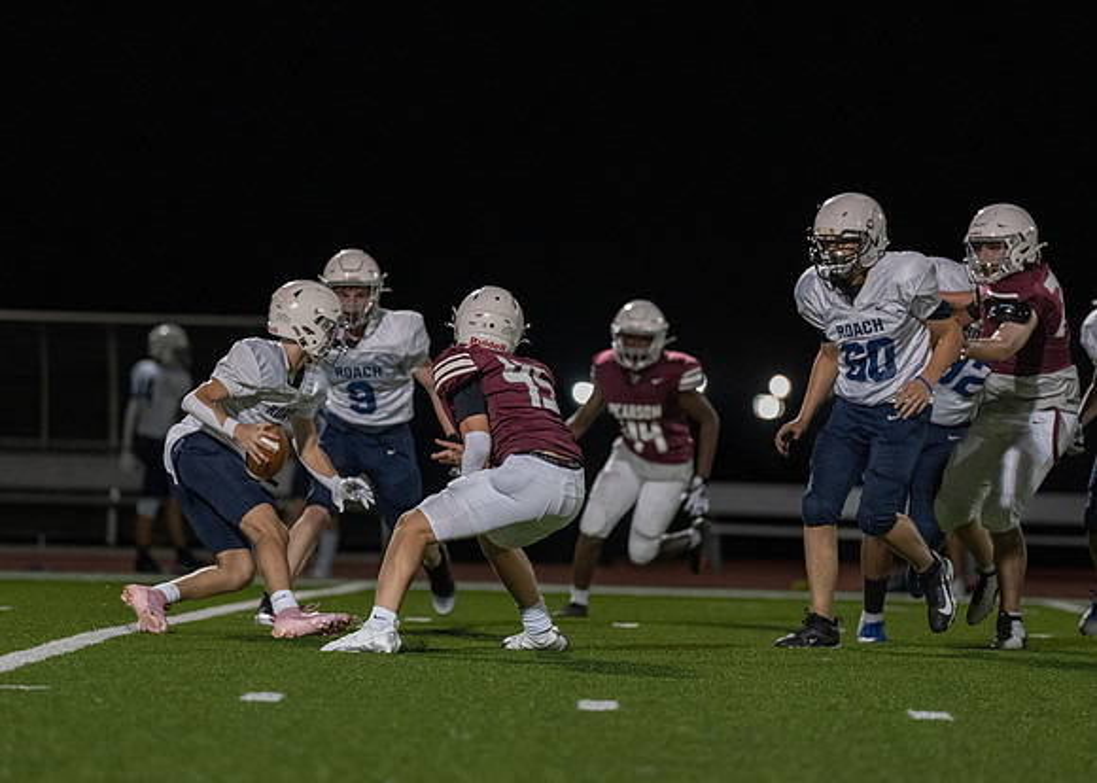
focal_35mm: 247
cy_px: 404
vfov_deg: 5.8
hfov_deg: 8.2
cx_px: 498
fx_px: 7684
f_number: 2.8
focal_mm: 200
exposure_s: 1/1000
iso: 4000
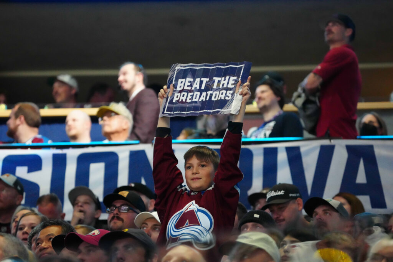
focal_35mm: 250
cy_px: 131
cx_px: 196
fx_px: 2729
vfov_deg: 5.5
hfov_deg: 8.2
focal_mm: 250
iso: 12800
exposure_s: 1/640
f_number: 5.6
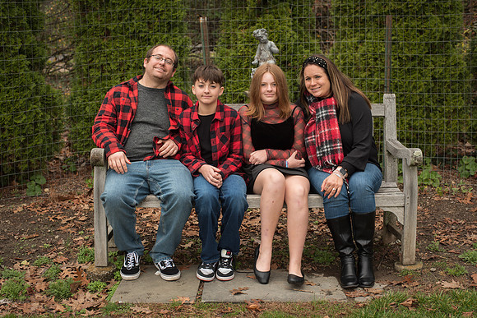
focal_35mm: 50
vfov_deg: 27.0
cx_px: 238
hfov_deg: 39.6
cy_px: 159
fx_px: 663
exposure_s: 1/160
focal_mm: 50
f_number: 4.5
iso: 100
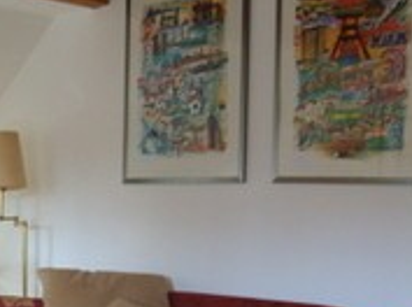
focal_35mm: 77
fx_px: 915
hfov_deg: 24.4
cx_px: 14
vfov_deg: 18.6
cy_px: 305
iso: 100
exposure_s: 1/40
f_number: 2.8
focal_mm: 7.3
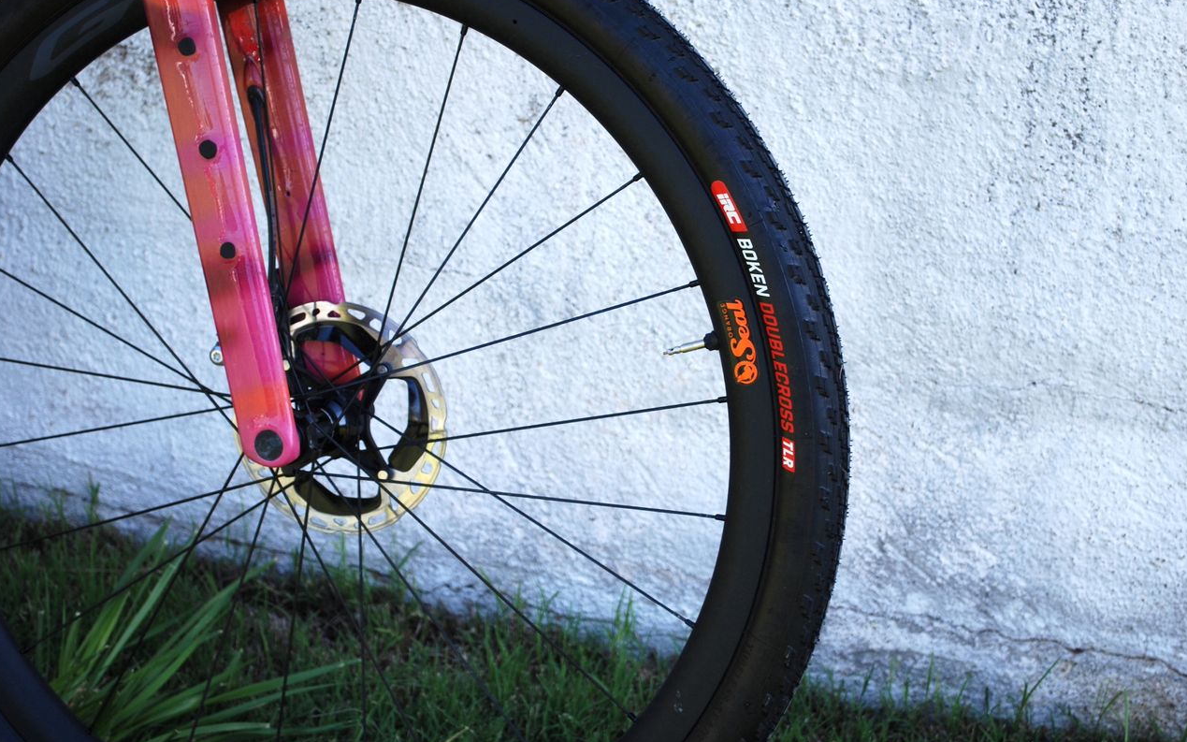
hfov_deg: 30.2
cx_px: 593
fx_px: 2200
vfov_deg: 19.1
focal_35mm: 68
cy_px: 360
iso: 200
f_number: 5.3
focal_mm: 44
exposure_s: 1/160
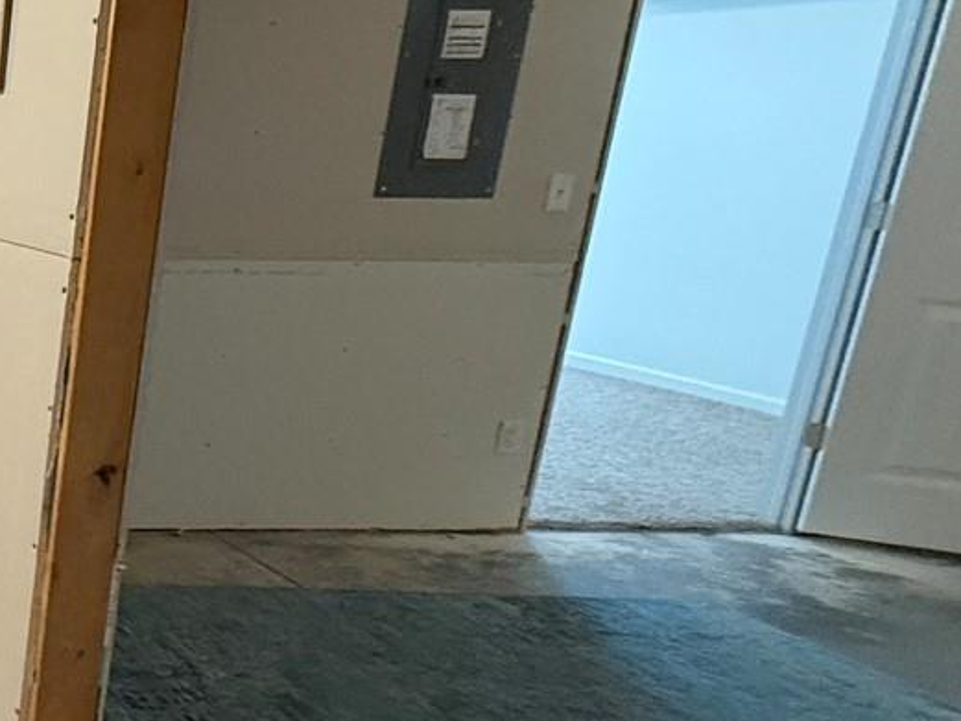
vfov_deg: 33.6
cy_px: 396
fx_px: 1194
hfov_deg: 28.4
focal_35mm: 43
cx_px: -483
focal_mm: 2.22
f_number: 2.2
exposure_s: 1/60
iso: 500
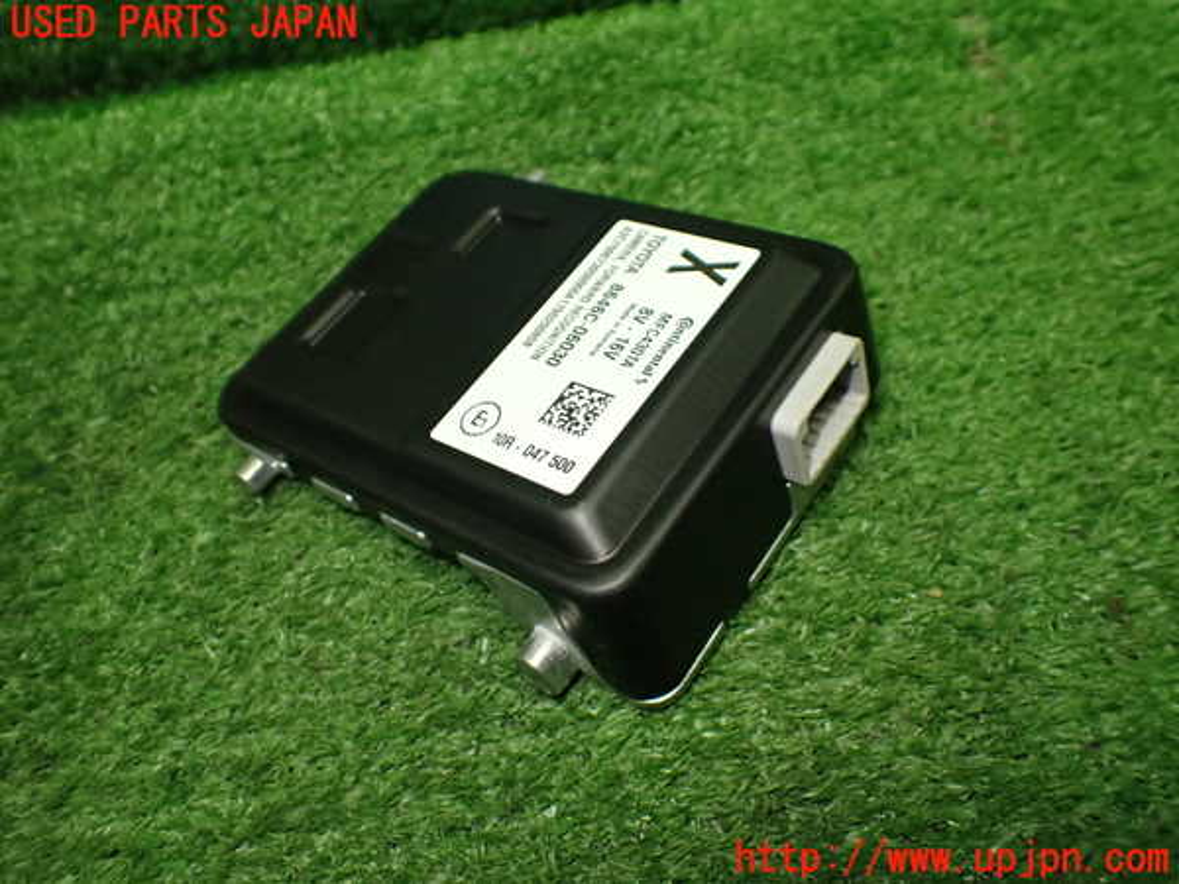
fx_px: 1022
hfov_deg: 60.0
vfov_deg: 46.8
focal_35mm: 30
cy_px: 442
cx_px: 590
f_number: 2.3
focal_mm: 5.4
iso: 400
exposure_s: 1/125
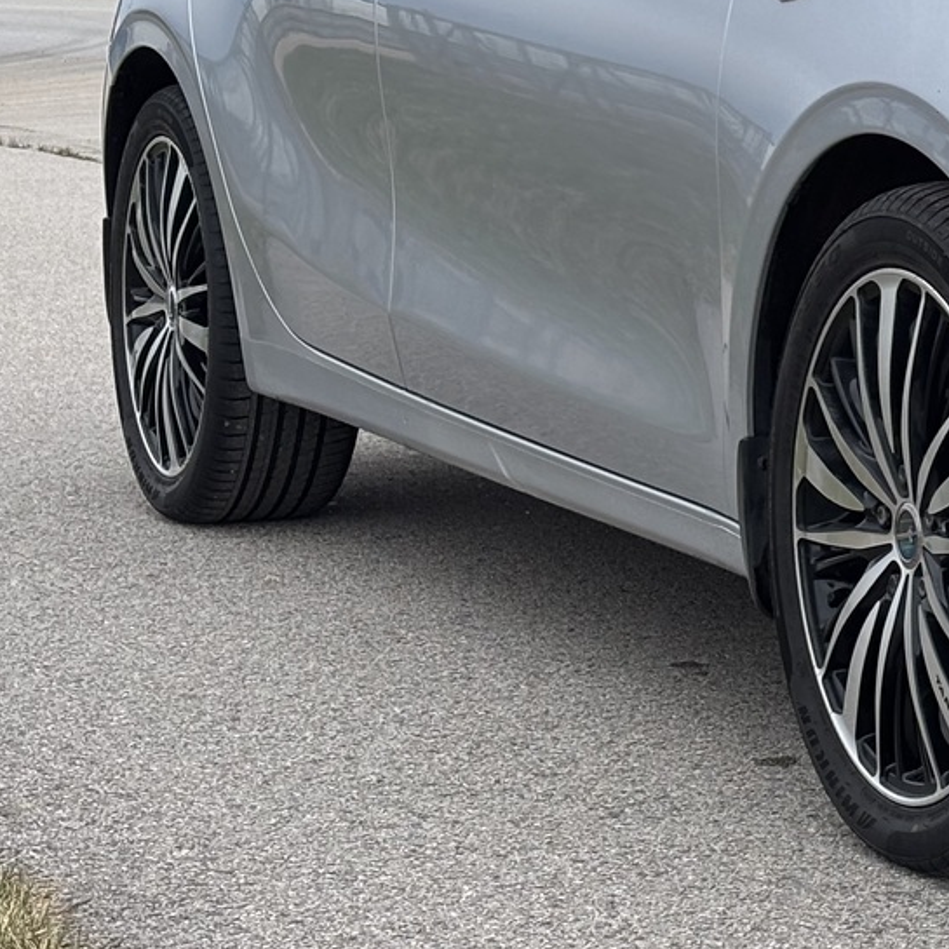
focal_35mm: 135
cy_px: 259
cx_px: 1384
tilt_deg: -6.0
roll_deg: +0.7
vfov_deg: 12.9
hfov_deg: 12.4
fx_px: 4187
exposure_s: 1/1328
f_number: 1.6
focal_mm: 5.96
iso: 32
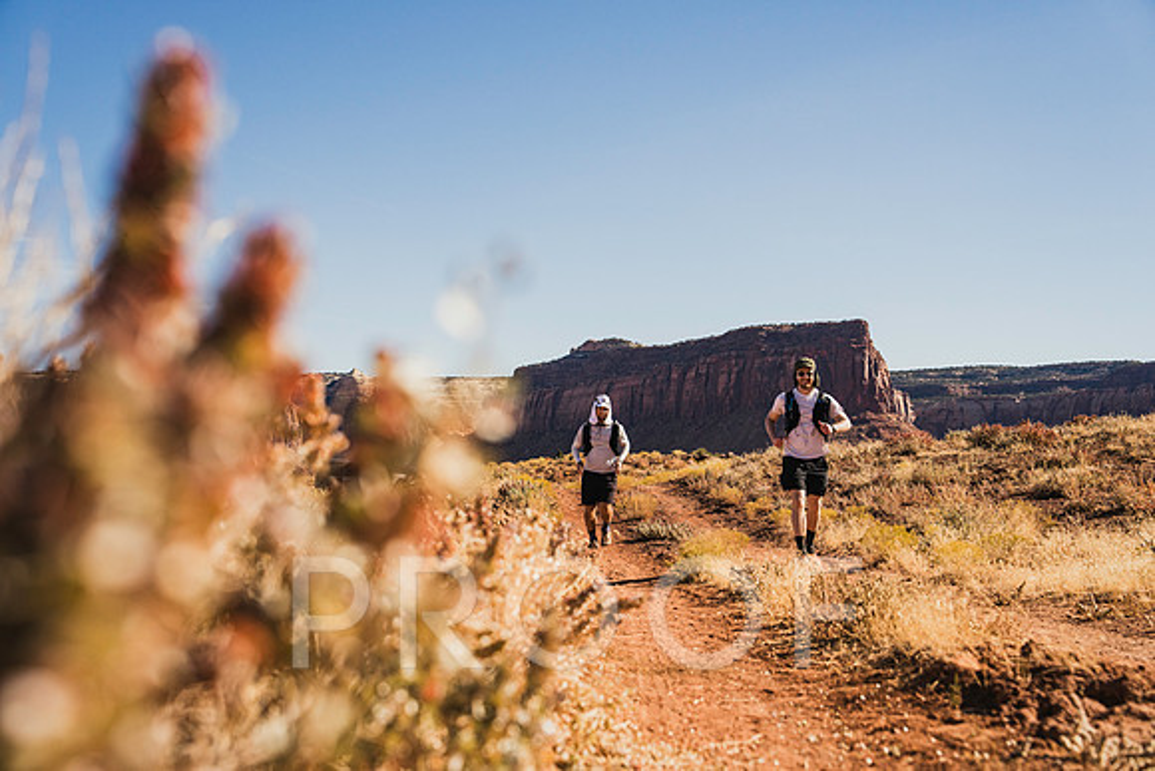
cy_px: 386
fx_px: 1604
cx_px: 578
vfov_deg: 27.0
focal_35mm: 50
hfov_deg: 39.6
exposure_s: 1/800
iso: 800
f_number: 4.5
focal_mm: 50
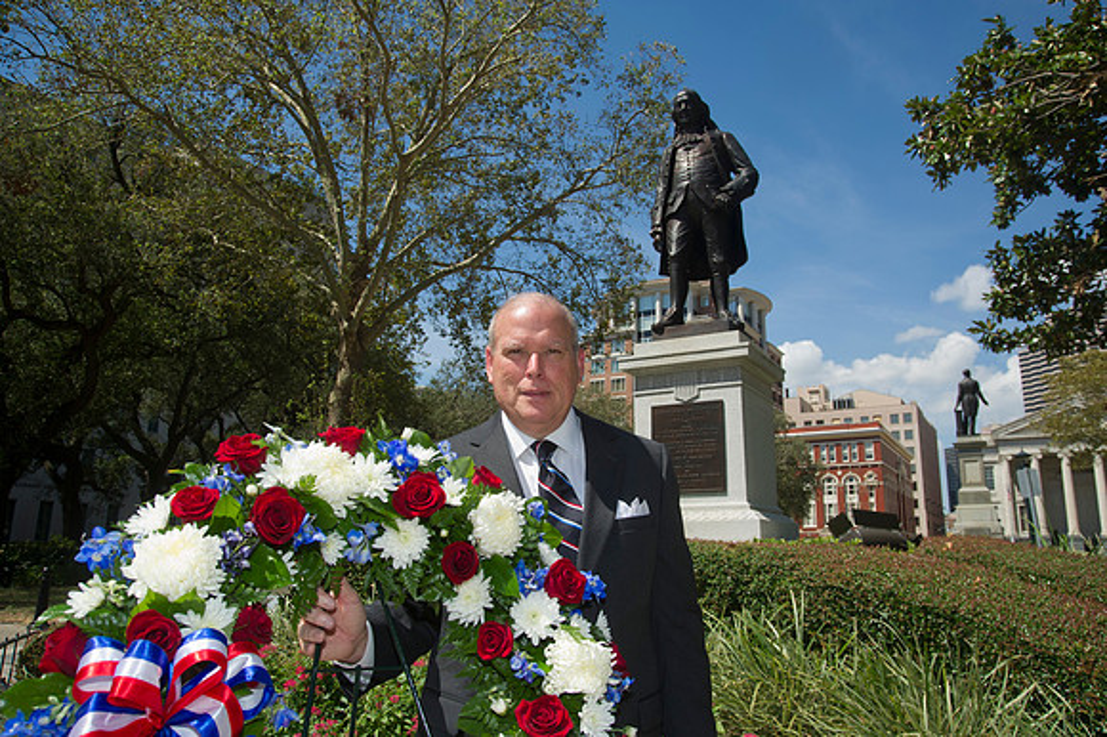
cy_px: 368
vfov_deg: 53.1
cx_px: 554
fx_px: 738
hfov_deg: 73.8
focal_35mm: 24
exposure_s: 1/250
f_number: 9
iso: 200
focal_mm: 24
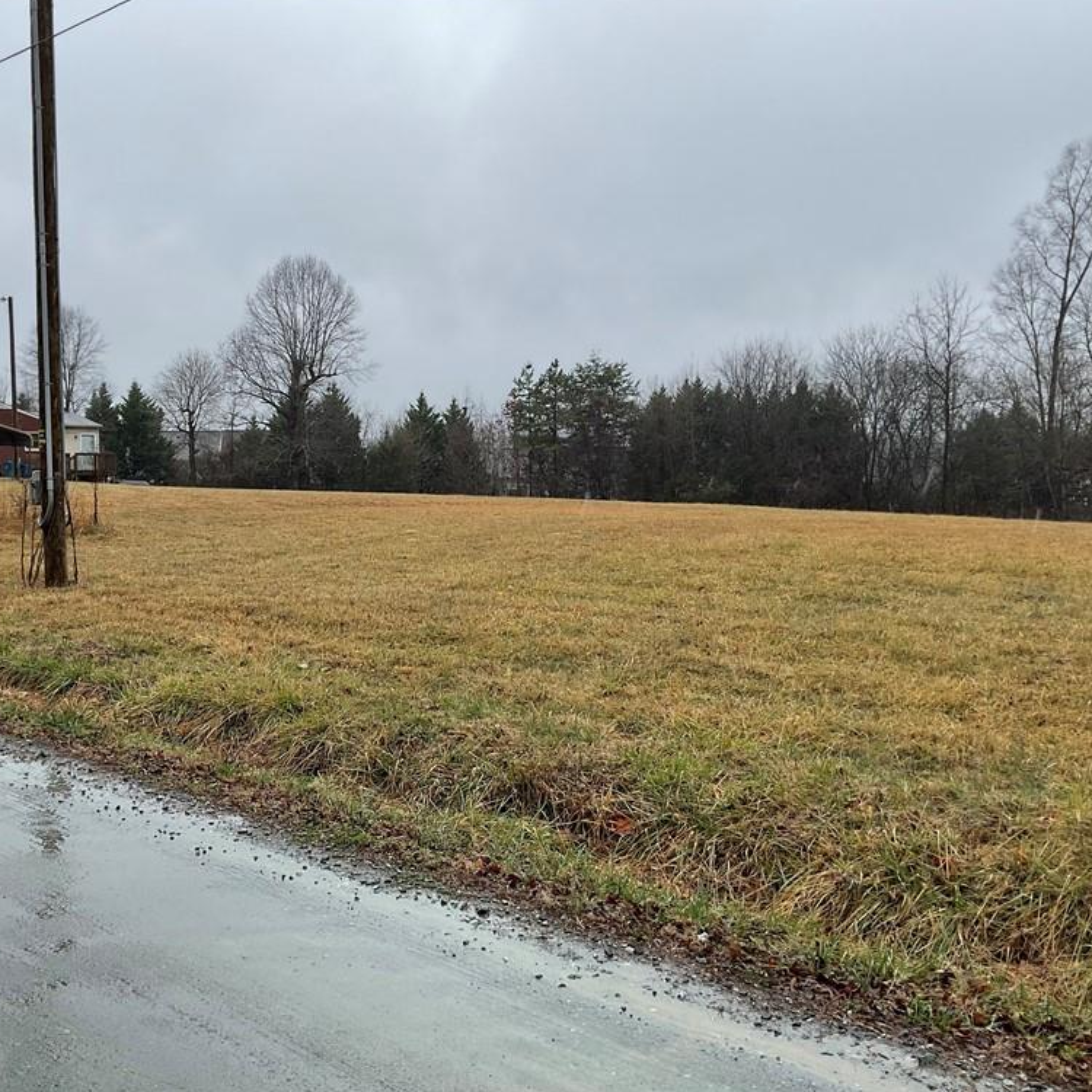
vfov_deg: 47.2
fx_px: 1249
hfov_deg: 47.0
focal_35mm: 35
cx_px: 443
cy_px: 549
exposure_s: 1/593
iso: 16
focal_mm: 3
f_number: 1.8
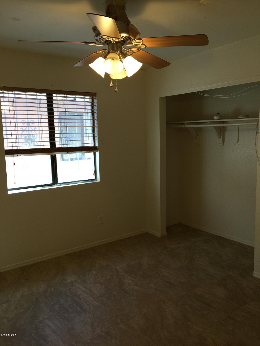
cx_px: 130
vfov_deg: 61.7
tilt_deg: -9.0
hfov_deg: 48.2
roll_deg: +0.9
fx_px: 290
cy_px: 173
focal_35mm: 29
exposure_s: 1/30
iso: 32
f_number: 2.2
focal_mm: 4.15
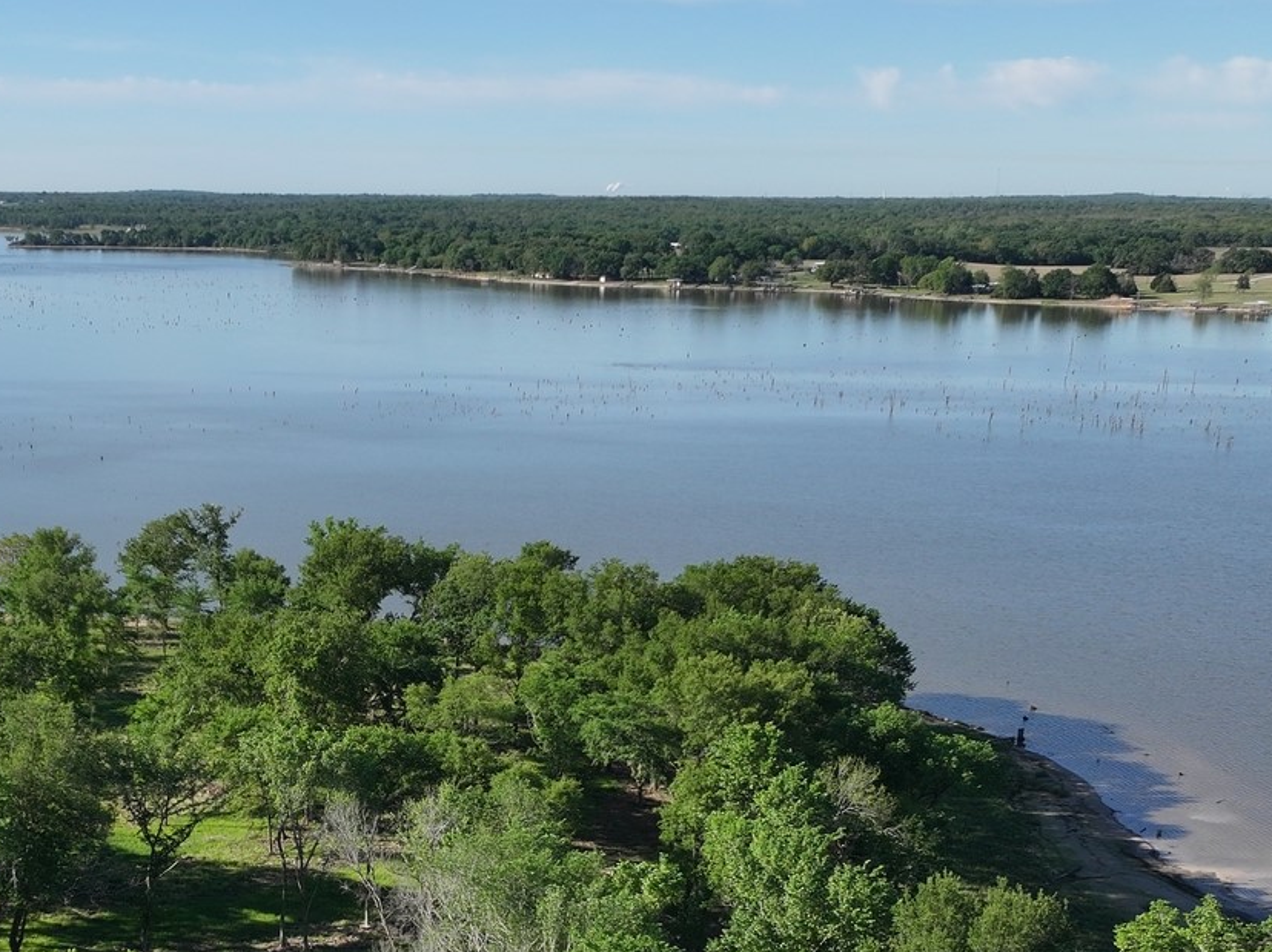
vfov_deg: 24.5
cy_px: 854
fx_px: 2130
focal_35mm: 58
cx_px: 312
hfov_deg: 32.6
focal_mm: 12.29
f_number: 2.8
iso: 140
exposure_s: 1/1600
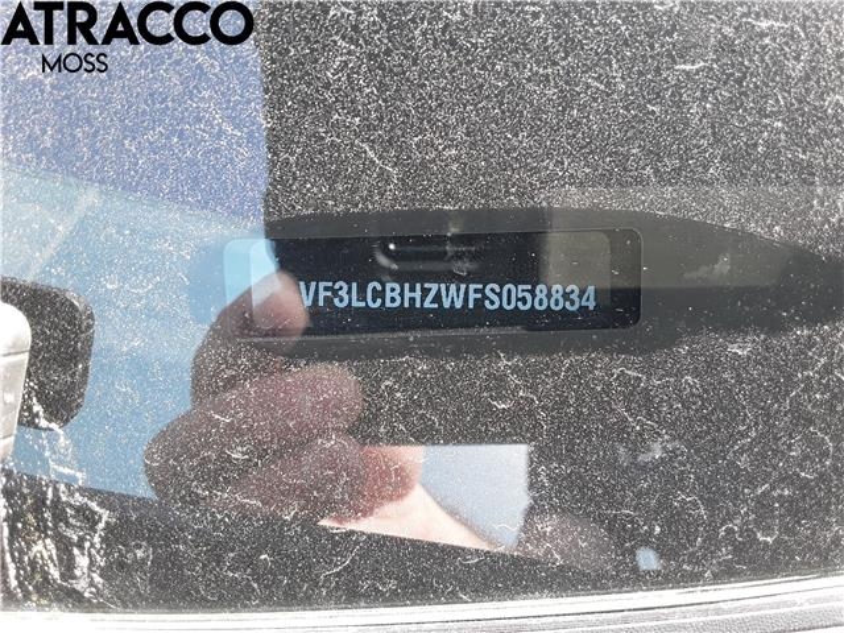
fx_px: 683
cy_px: 316
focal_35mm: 28
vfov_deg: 49.7
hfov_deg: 63.4
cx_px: 422
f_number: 1.9
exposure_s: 1/100
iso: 80
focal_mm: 2.91
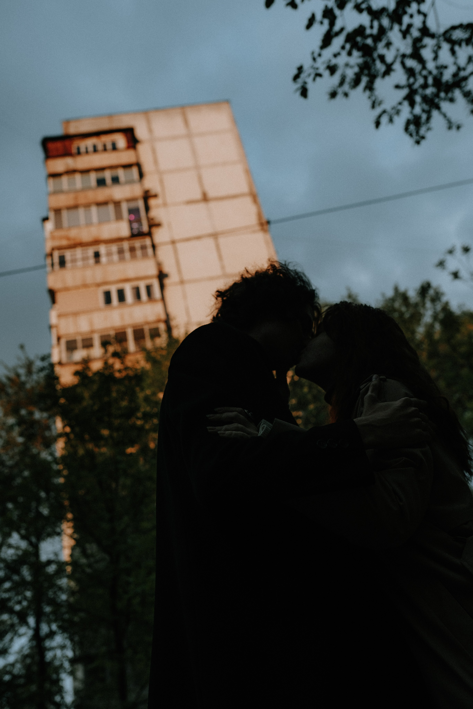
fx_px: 690
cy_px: 354
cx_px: 236
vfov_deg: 54.4
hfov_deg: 37.9
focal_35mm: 35
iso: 100
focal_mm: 35
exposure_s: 1/250
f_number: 3.5
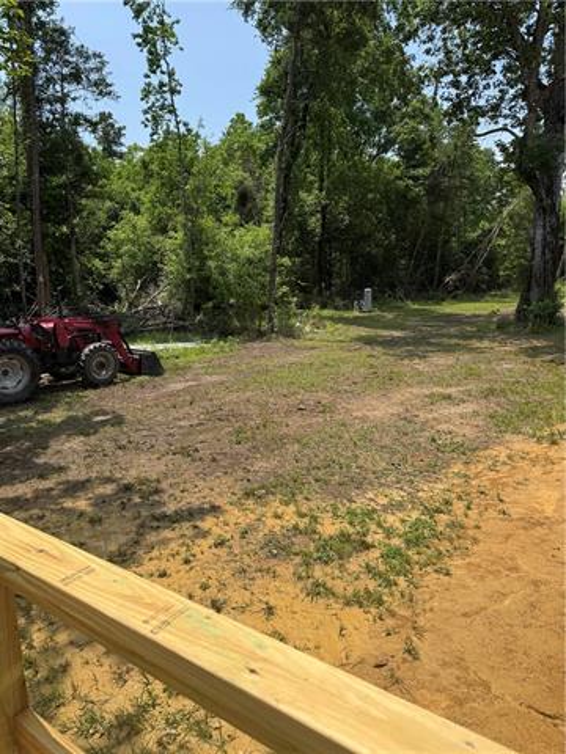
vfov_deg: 71.6
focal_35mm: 24
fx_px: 523
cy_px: 377
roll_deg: +0.8
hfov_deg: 56.8
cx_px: 283
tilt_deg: -10.8
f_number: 1.78
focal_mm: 6.76
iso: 80
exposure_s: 1/4310
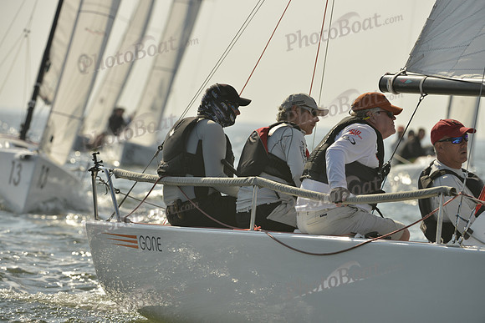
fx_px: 3773
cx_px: 242
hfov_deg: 7.4
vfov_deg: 4.9
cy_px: 162
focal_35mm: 280
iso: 280
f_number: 8
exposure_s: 1/1600
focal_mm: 280
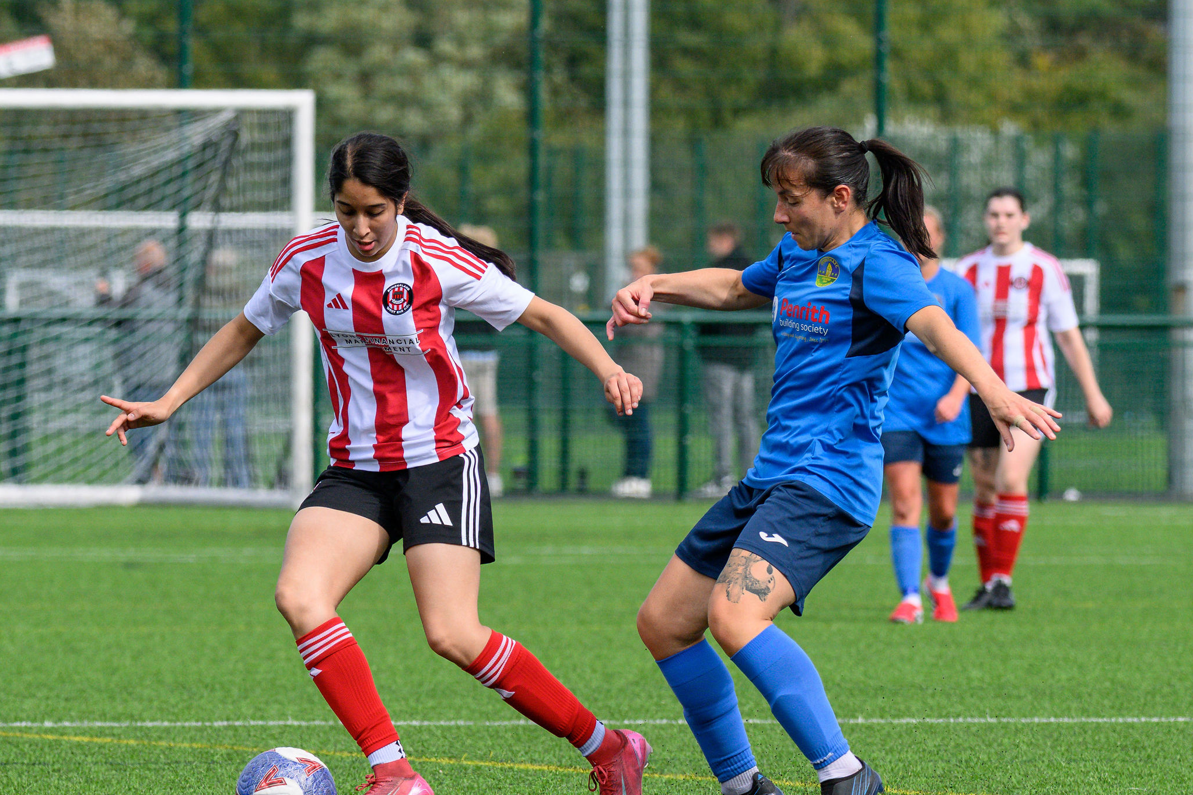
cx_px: 564
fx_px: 15937
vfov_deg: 2.9
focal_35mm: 481
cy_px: 292
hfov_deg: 4.3
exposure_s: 1/1600
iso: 400
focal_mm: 190
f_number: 5
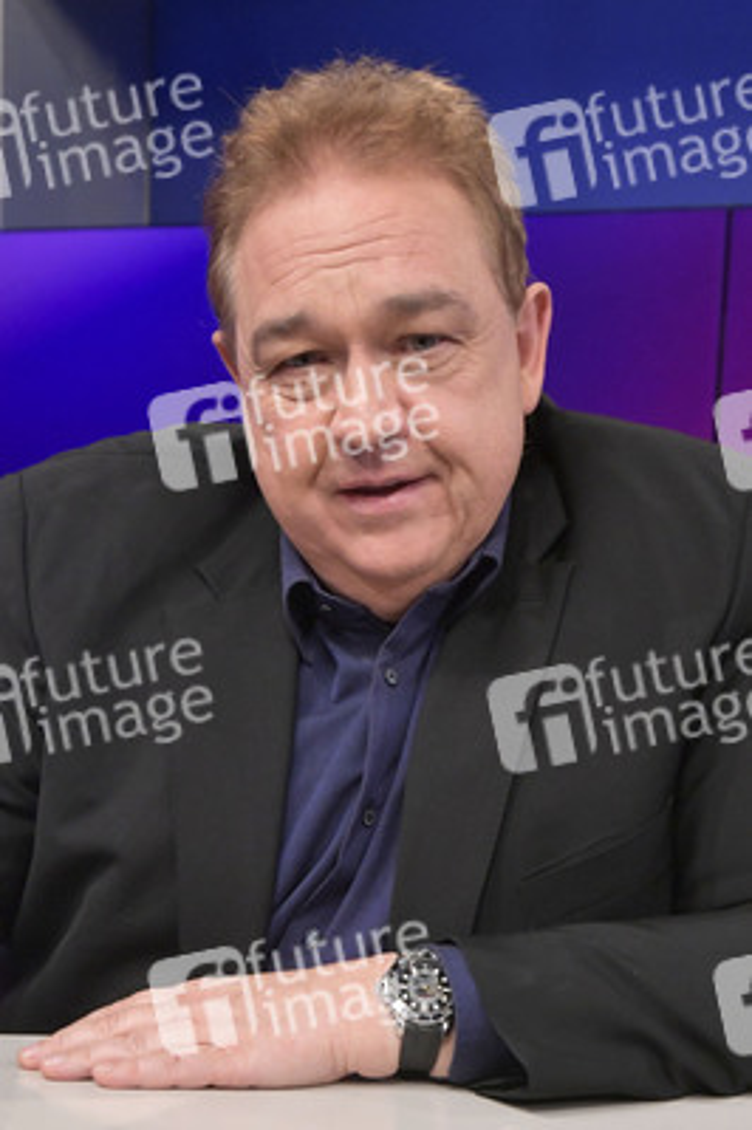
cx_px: 376
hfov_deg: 37.8
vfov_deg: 54.5
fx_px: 1098
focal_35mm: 35
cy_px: 565
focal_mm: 35
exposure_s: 1/200
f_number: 6.3
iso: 2500
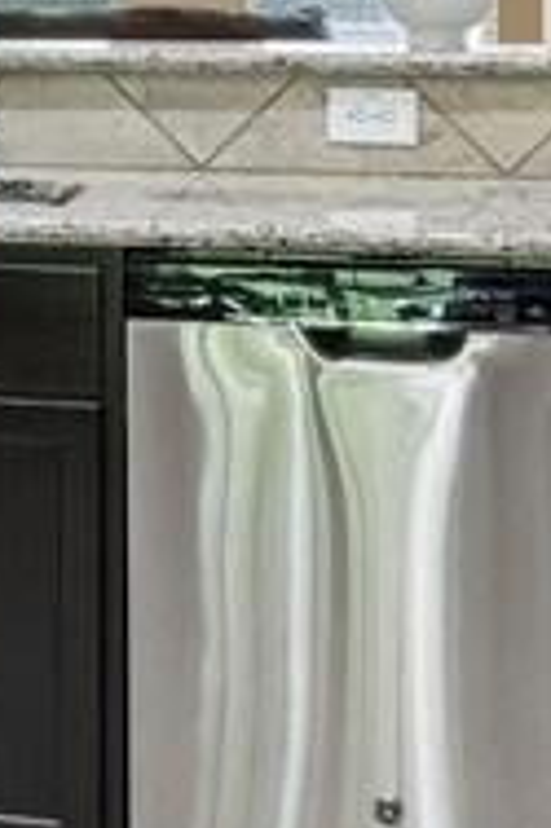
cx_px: -282
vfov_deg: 19.0
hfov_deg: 12.5
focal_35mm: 104
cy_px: -57
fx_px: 2392
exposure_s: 1/15
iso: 320
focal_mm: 12
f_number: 8
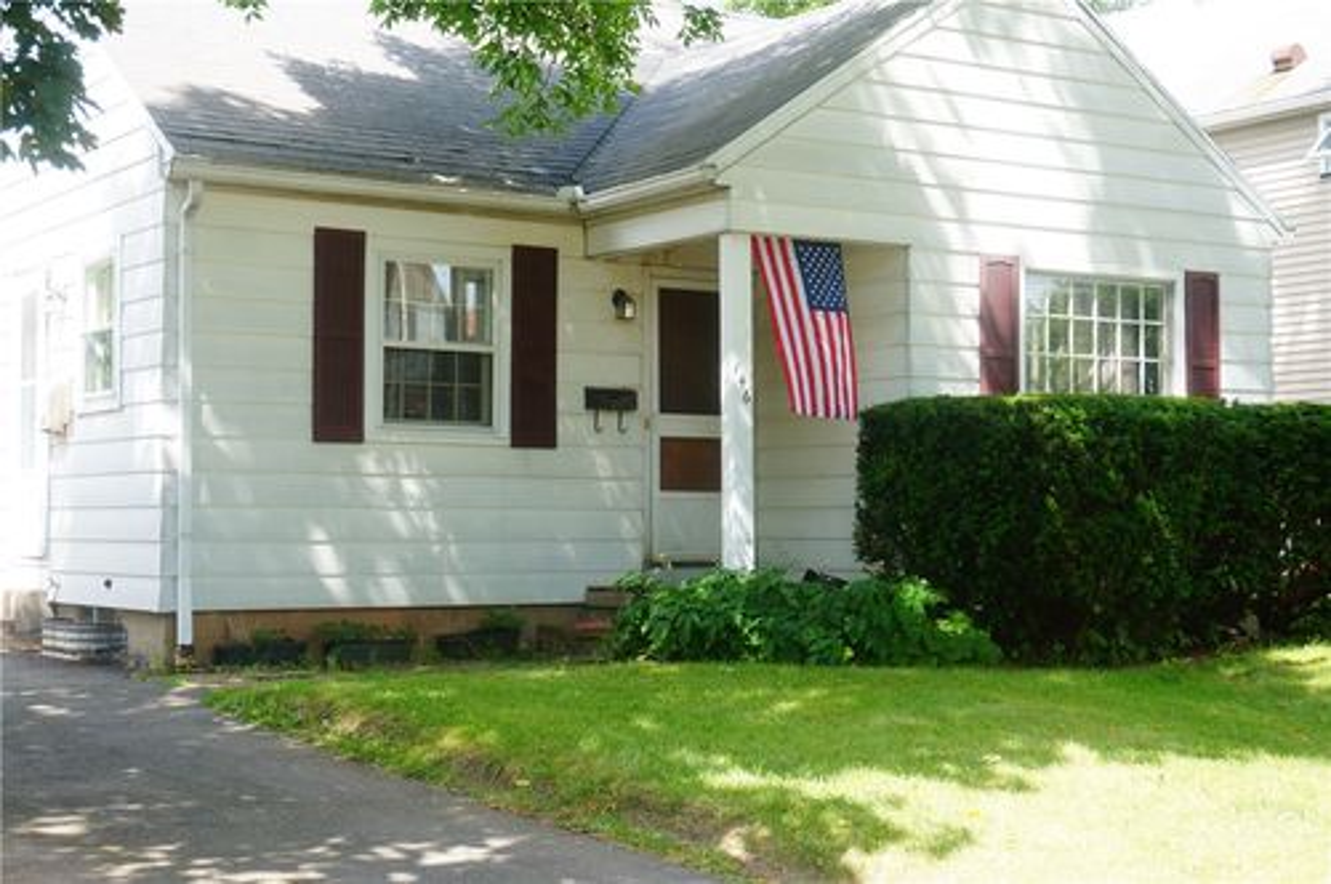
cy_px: 442
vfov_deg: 24.3
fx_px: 2049
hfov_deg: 36.0
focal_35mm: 56
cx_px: 666
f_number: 6.3
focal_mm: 37
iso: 100
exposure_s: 1/80
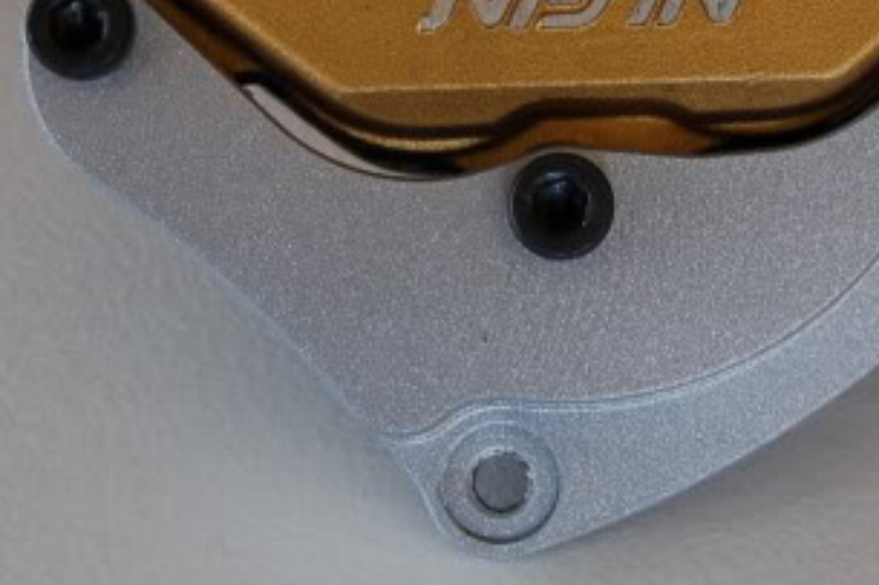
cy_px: 107
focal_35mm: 157
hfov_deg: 13.1
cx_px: 546
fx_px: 3831
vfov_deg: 8.7
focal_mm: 40
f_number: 5
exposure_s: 1/60
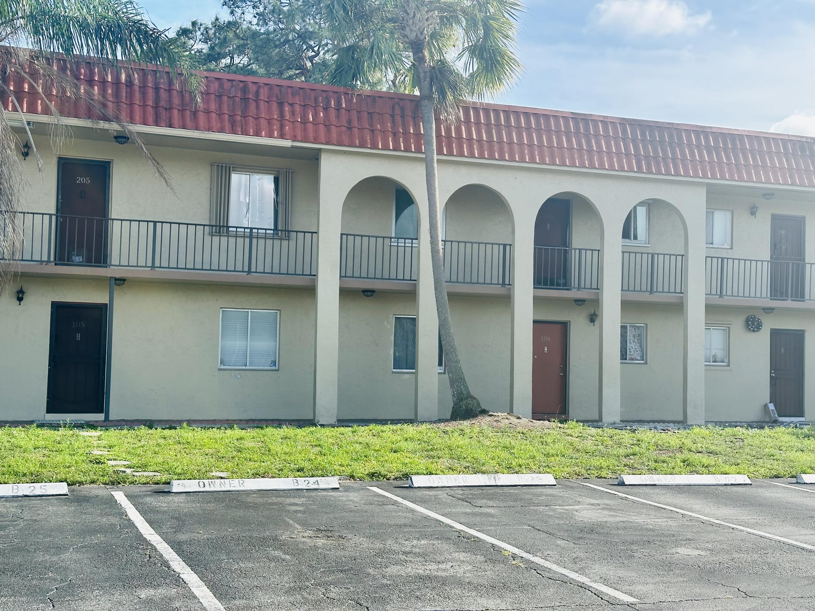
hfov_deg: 39.7
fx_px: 1130
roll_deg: -1.2
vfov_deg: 30.3
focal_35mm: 48
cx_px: 408
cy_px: 306
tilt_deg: +2.6
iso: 64
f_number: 1.78
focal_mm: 6.86
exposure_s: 1/1751
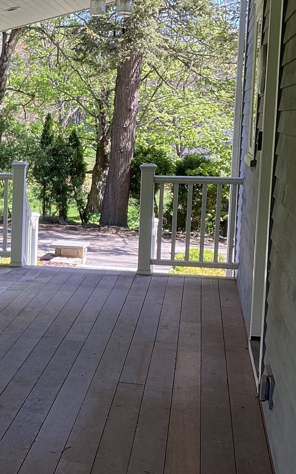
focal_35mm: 64
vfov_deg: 32.0
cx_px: -116
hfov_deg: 18.5
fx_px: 826
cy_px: 246
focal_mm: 3.3
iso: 25
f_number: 2.4
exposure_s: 1/130
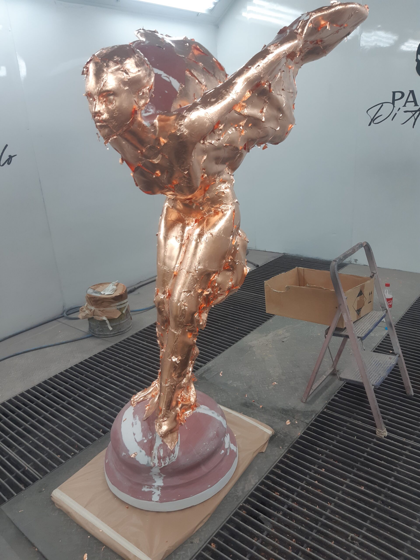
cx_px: 210
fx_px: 421
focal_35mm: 26
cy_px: 280
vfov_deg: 67.3
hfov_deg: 53.1
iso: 40
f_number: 1.7
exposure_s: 1/50
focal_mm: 3.92
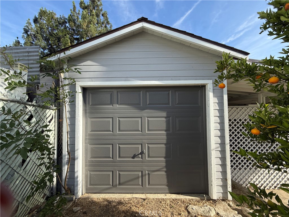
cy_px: 108
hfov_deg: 102.1
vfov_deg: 85.7
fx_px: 117
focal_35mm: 14
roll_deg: +0.5
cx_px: 144
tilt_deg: +4.6
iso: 64
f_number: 2.2
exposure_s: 1/914
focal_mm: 2.22
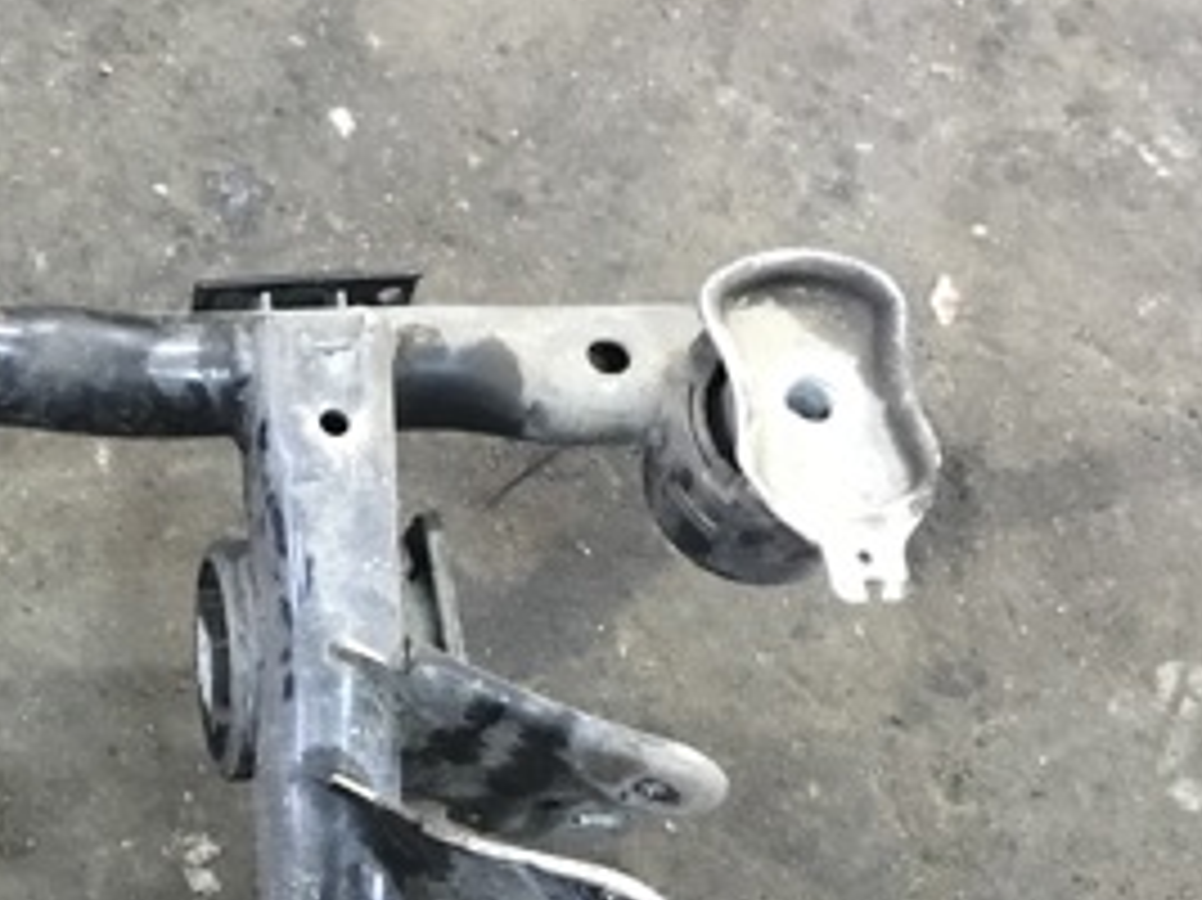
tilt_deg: -64.0
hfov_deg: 28.3
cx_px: 230
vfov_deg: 21.8
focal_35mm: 67
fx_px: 2325
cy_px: 646
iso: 80
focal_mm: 3.99
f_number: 1.8
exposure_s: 1/5
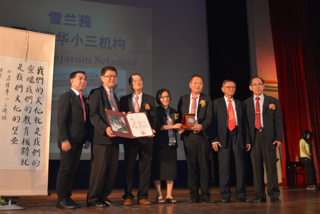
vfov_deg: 31.9
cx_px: 142
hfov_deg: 46.3
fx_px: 373
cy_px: 99
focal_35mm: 42
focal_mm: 36
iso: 500
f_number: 4
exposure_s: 1/100
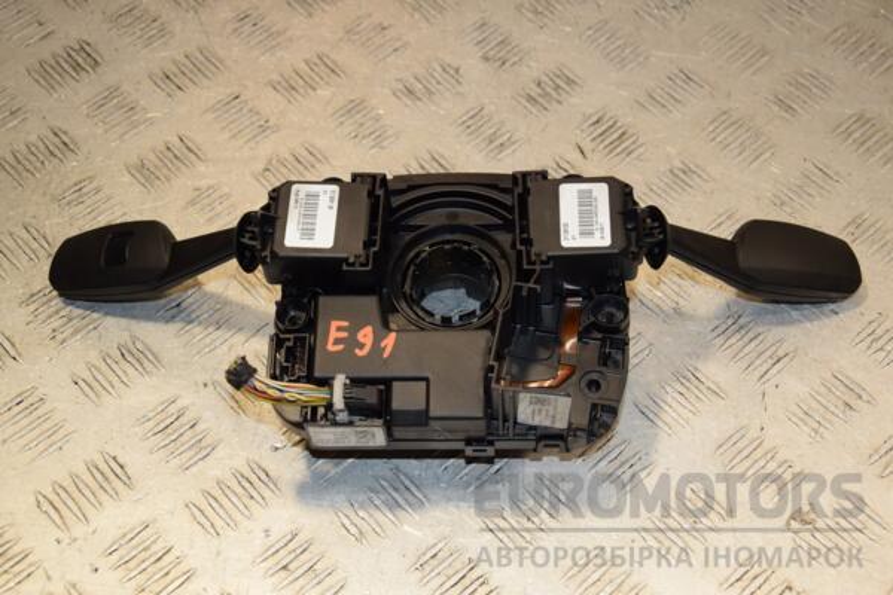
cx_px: 446
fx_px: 1488
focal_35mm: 60
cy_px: 298
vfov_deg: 22.6
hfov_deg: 33.4
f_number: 6.3
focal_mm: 40
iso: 800
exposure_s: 1/200
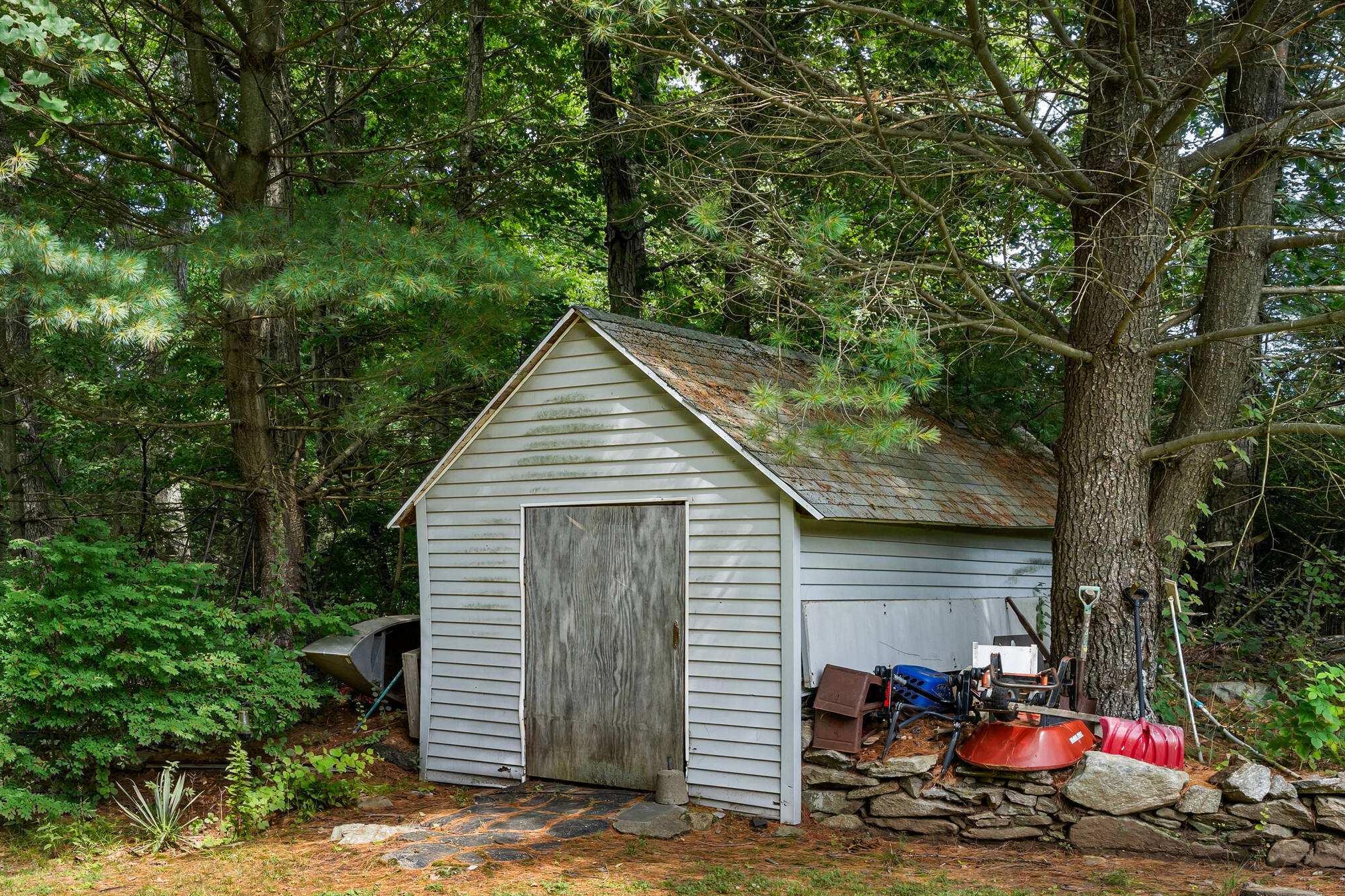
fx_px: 1420
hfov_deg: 49.0
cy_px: 532
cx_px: 365
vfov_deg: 34.9
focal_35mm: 38
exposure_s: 1/80
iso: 320
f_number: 8
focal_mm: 25
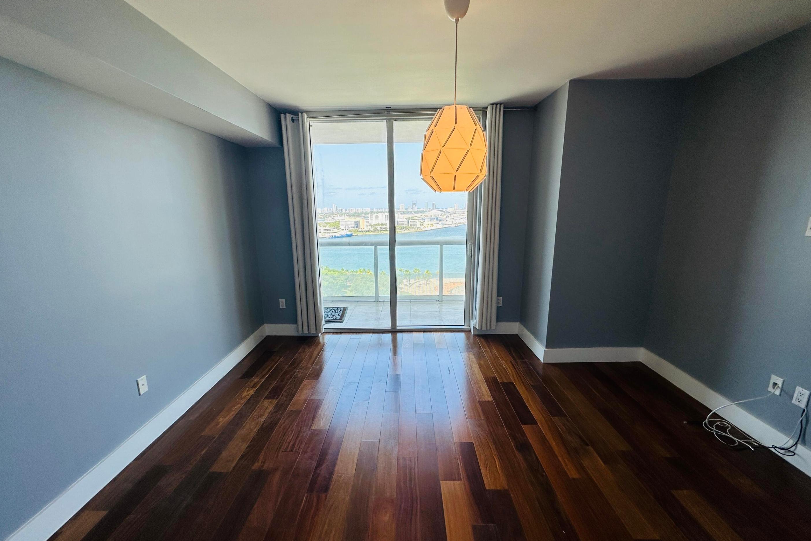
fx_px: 338
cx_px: 403
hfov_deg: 100.4
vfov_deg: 77.3
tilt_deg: -13.1
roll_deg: +0.7
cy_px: 284
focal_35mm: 15
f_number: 2.2
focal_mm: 2.22
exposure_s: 1/170
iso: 50
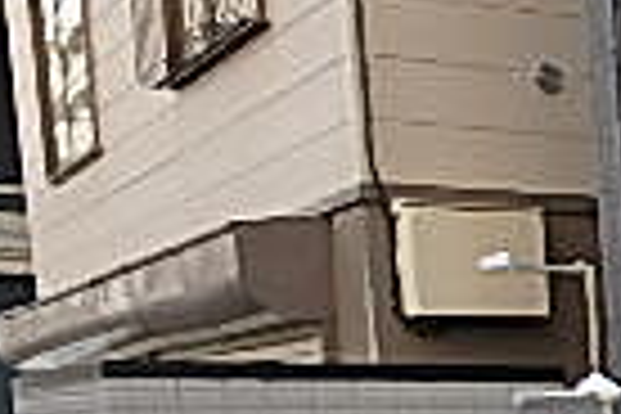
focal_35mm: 101
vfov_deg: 12.6
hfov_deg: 15.2
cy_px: 702
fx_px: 1742
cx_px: 1336
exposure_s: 1/80
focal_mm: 3.7
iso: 125
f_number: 3.5
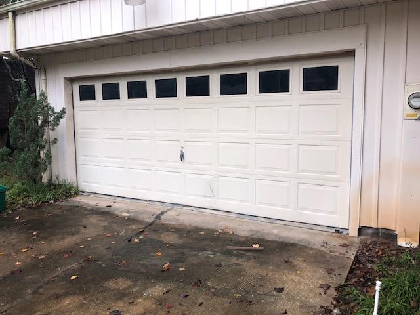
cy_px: 158
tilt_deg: -6.6
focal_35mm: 28
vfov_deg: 49.7
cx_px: 210
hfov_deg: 63.4
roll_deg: +0.8
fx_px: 340
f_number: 1.8
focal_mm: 3.99
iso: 25
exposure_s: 1/120
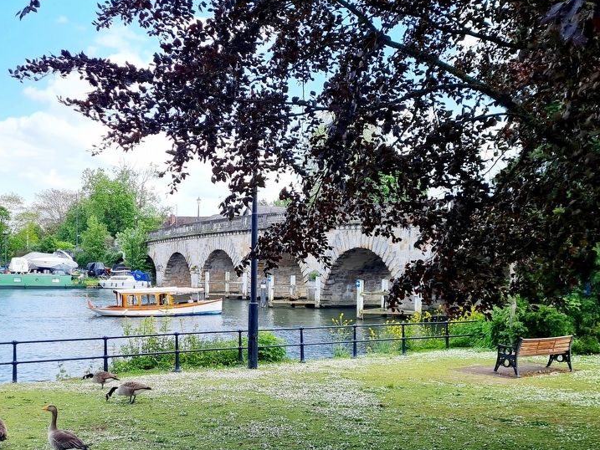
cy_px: 212
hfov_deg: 61.6
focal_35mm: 29
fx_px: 503
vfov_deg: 48.2
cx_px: 292
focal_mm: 5.4
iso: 50
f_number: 1.8
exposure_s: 1/1000
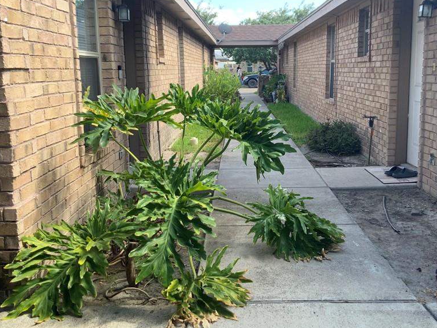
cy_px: 141
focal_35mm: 39
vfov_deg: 36.8
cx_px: 237
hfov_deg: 47.8
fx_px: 492
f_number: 1.8
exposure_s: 1/186
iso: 16
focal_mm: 3
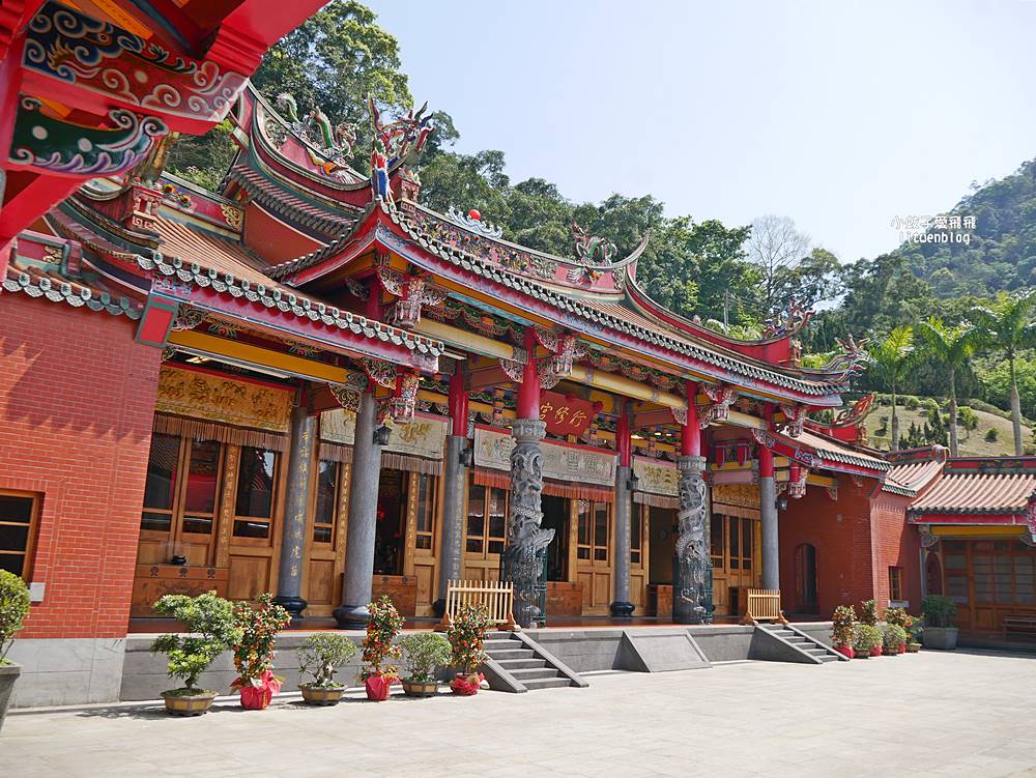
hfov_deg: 63.4
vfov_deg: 49.8
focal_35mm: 28
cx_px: 518
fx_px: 838
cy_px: 389
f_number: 4.5
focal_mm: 14
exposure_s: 1/640
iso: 200
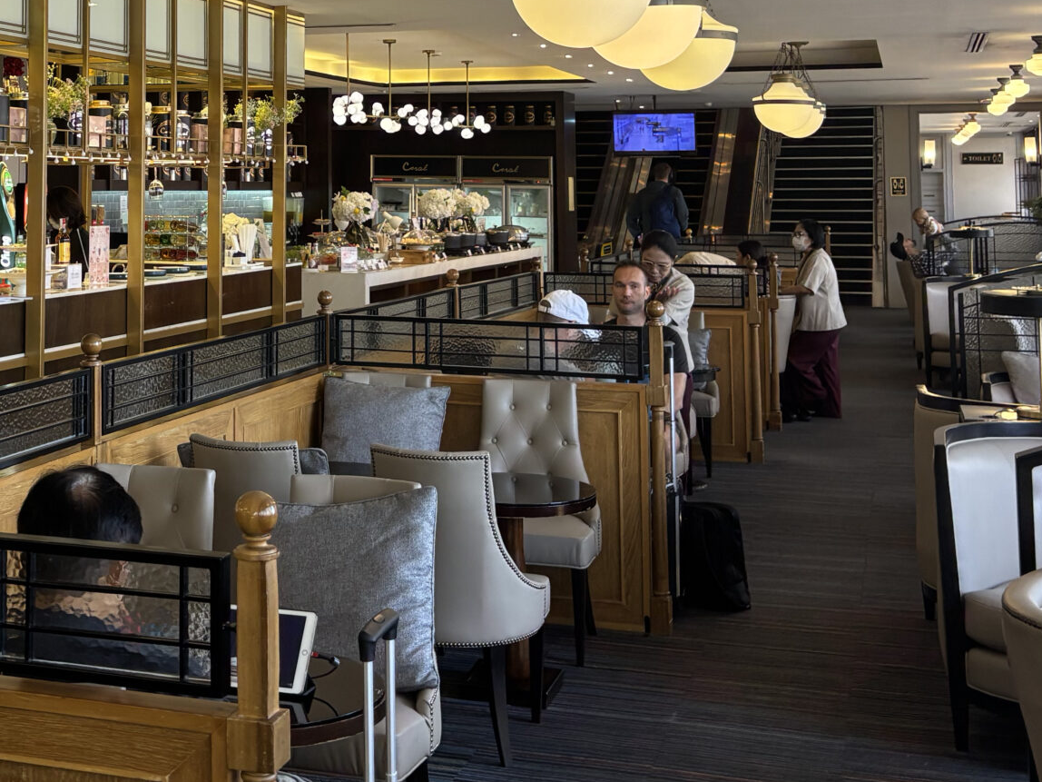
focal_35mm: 58
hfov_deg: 32.4
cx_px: 225
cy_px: 74
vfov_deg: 24.5
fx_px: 1746
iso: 100
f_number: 1.6
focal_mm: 5.96
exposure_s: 1/50
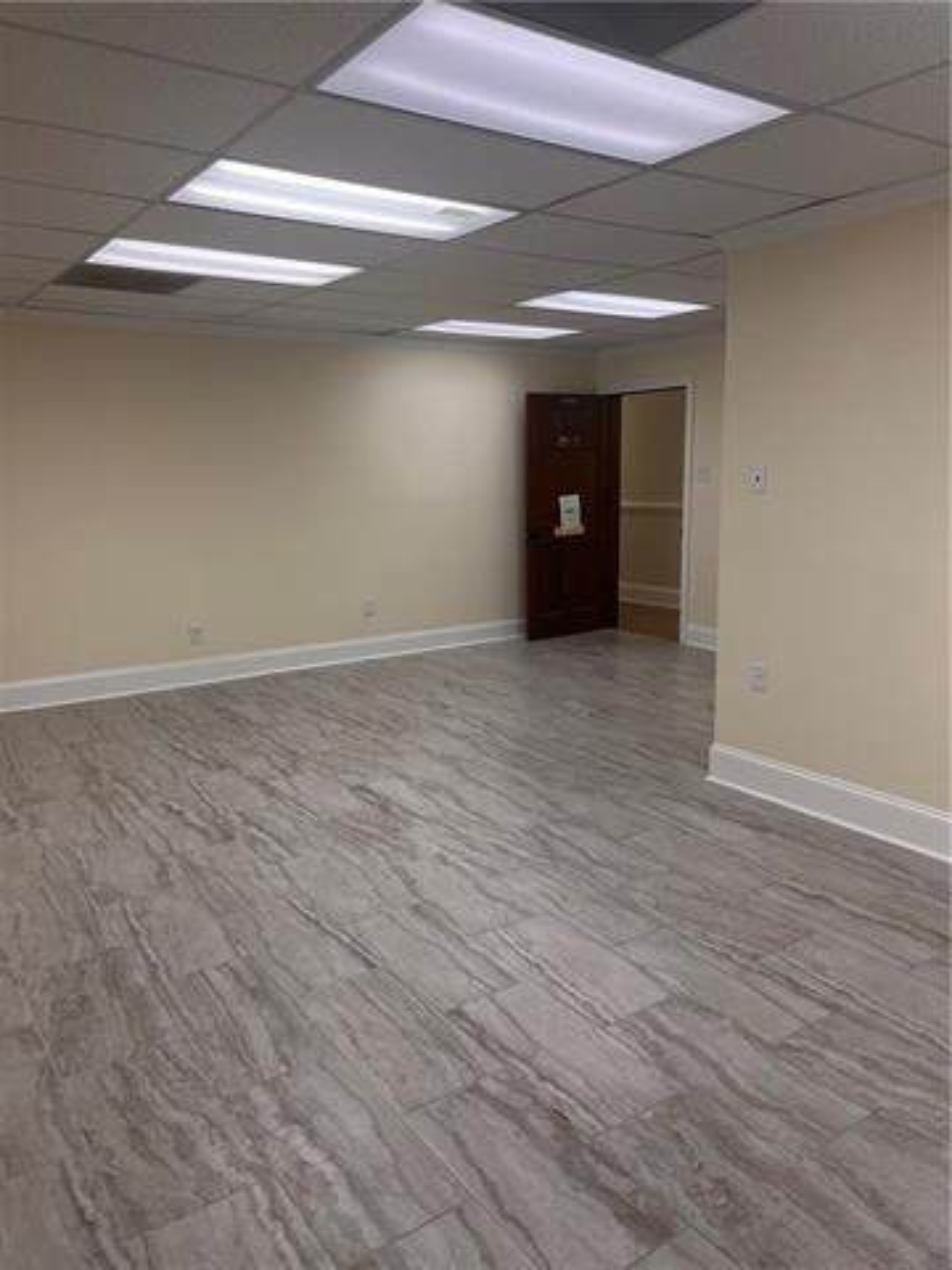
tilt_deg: -9.8
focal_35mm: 26
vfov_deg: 67.3
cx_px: 476
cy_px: 635
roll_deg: +1.4
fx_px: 953
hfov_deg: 53.1
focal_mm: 5.7
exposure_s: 1/167
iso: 50
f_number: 1.5
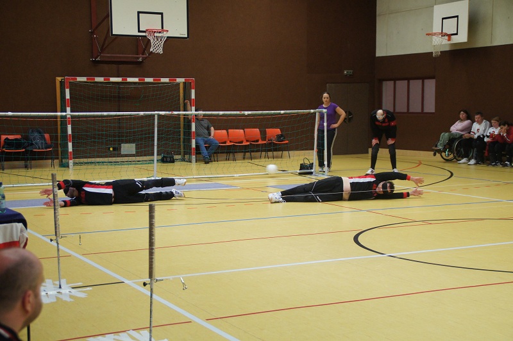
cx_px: 256
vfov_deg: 22.6
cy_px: 170
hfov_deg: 33.4
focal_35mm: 60
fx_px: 854
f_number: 4.5
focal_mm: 40
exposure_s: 1/80
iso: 1600
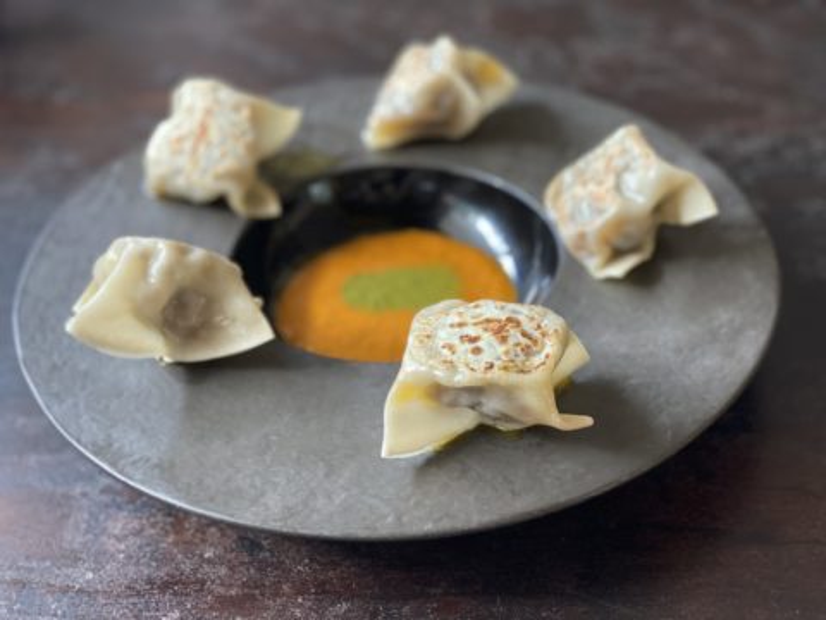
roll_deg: +3.8
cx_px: 413
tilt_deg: -39.0
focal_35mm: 52
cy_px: 310
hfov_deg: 36.8
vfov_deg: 28.0
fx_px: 1241
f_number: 2
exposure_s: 1/101
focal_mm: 6
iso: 250
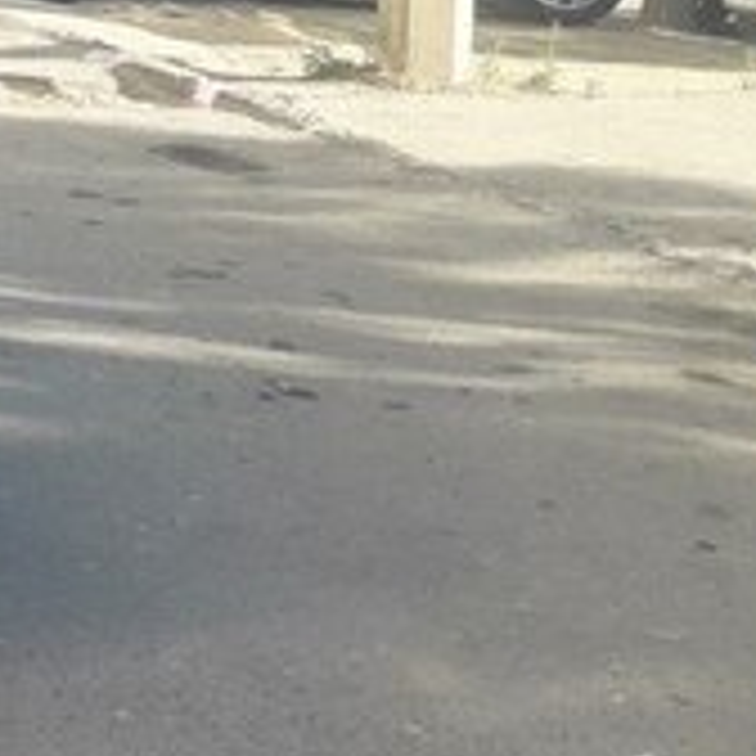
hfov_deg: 15.3
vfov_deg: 17.4
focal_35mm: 97
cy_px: -43
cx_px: -644
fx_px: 2397
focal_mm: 3.7
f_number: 1.9
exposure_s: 1/412
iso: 40
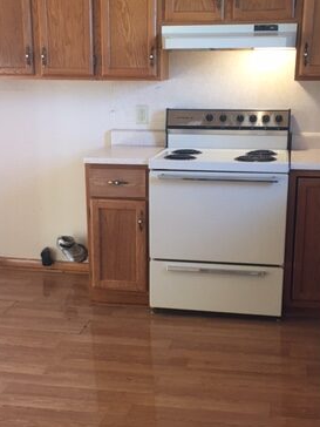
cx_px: 145
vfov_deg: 37.4
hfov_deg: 28.5
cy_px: 243
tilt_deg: -14.3
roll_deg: +0.0
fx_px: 629
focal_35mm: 51
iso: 32
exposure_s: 1/15
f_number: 2.2
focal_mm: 4.15
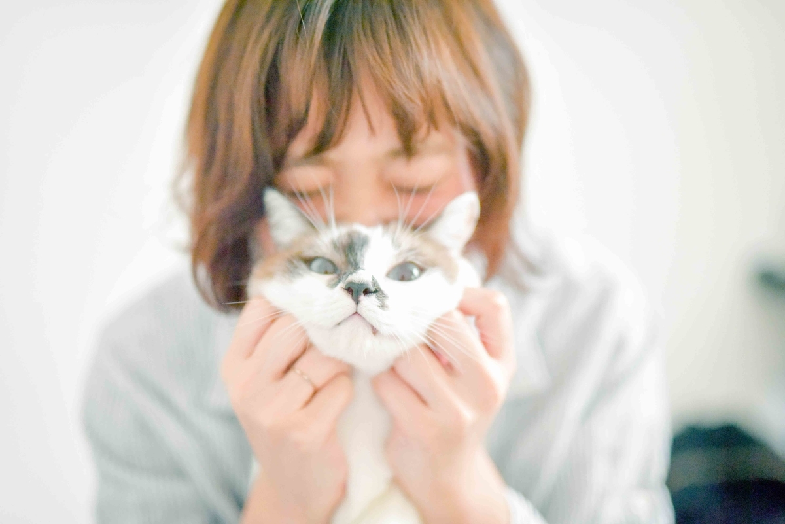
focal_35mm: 50
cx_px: 392
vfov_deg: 27.0
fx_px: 1091
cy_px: 262
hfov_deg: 39.6
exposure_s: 1/320
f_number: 1.4
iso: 12800
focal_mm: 50
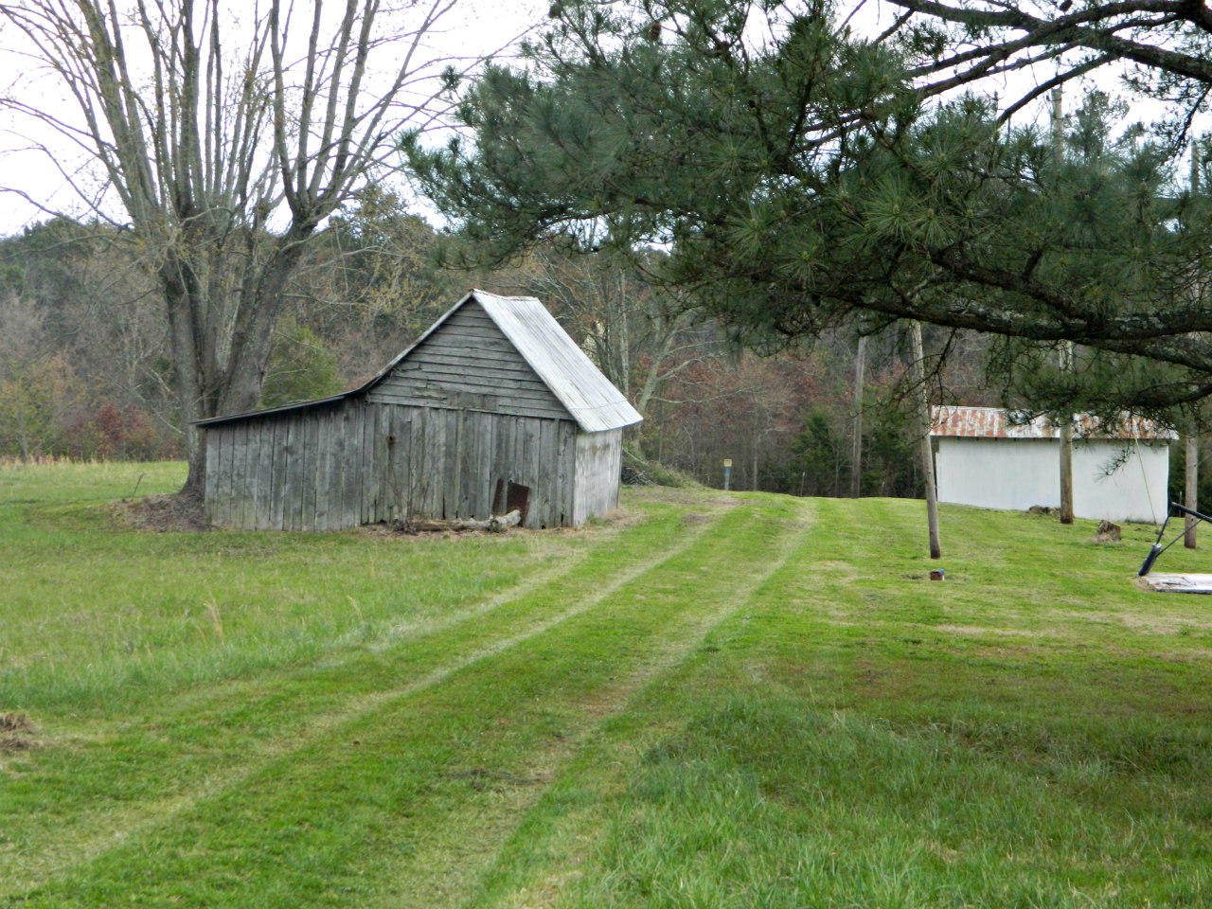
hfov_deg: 27.8
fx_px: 2451
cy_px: 454
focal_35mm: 70
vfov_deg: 21.0
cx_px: 606
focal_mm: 12.6
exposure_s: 1/50
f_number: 4
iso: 220
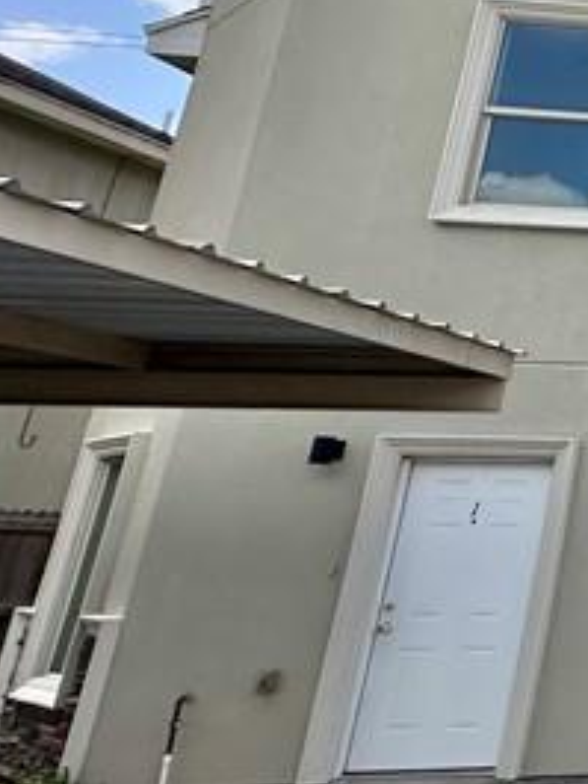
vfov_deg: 34.9
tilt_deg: +15.7
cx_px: 1439
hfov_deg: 14.8
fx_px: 1222
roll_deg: +0.1
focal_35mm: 54
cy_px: 219
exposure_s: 1/1887
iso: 50
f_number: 2.2
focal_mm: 2.22
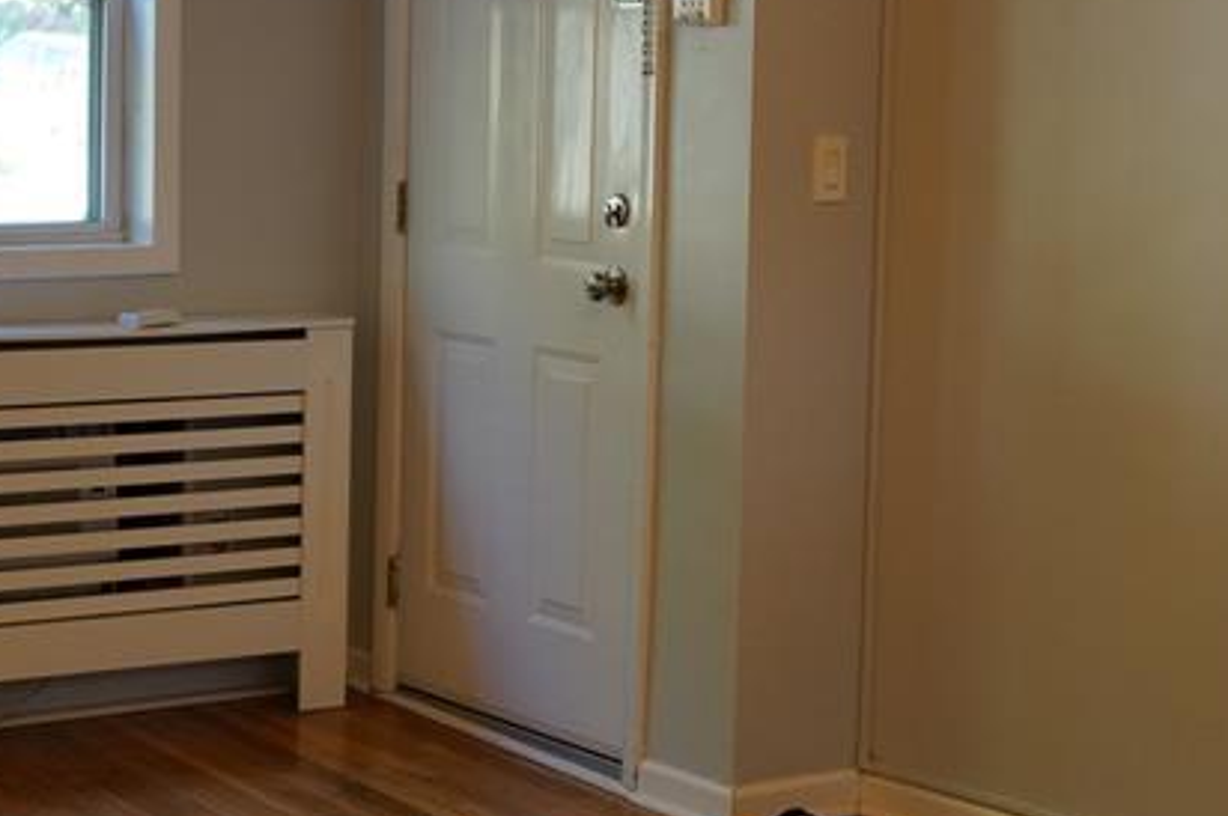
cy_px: 304
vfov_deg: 15.7
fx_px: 2965
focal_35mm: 87
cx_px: 408
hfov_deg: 23.3
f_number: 4
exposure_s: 1/160
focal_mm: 35
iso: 1600
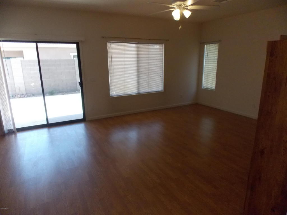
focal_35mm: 23
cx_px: 144
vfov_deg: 58.9
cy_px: 108
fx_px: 191
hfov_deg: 73.9
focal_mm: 4
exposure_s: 1/250
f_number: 3.1
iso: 400
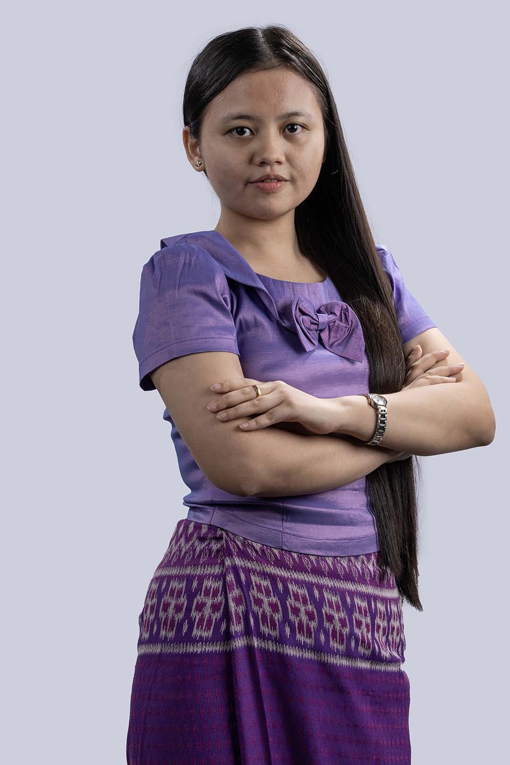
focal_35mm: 105
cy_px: 382
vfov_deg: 19.5
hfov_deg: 13.0
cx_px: 255
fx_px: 2231
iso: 80
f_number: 11
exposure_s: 1/200
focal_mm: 105
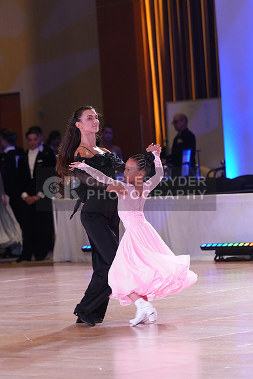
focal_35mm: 200
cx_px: 126
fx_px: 2107
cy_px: 190
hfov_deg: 6.9
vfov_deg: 10.3
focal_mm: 200
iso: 3200
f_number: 5
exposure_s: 1/250
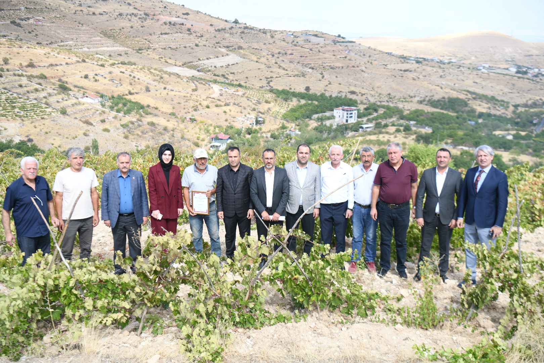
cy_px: 182
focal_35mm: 42
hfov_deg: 46.4
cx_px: 272
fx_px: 635
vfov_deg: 31.9
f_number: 4
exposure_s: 1/200
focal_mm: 42
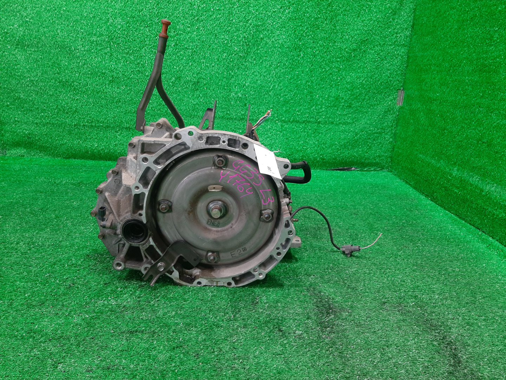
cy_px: 190
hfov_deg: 67.3
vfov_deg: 53.1
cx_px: 253
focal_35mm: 26
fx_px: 380
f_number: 1.7
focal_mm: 3.93
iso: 151
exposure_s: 1/50
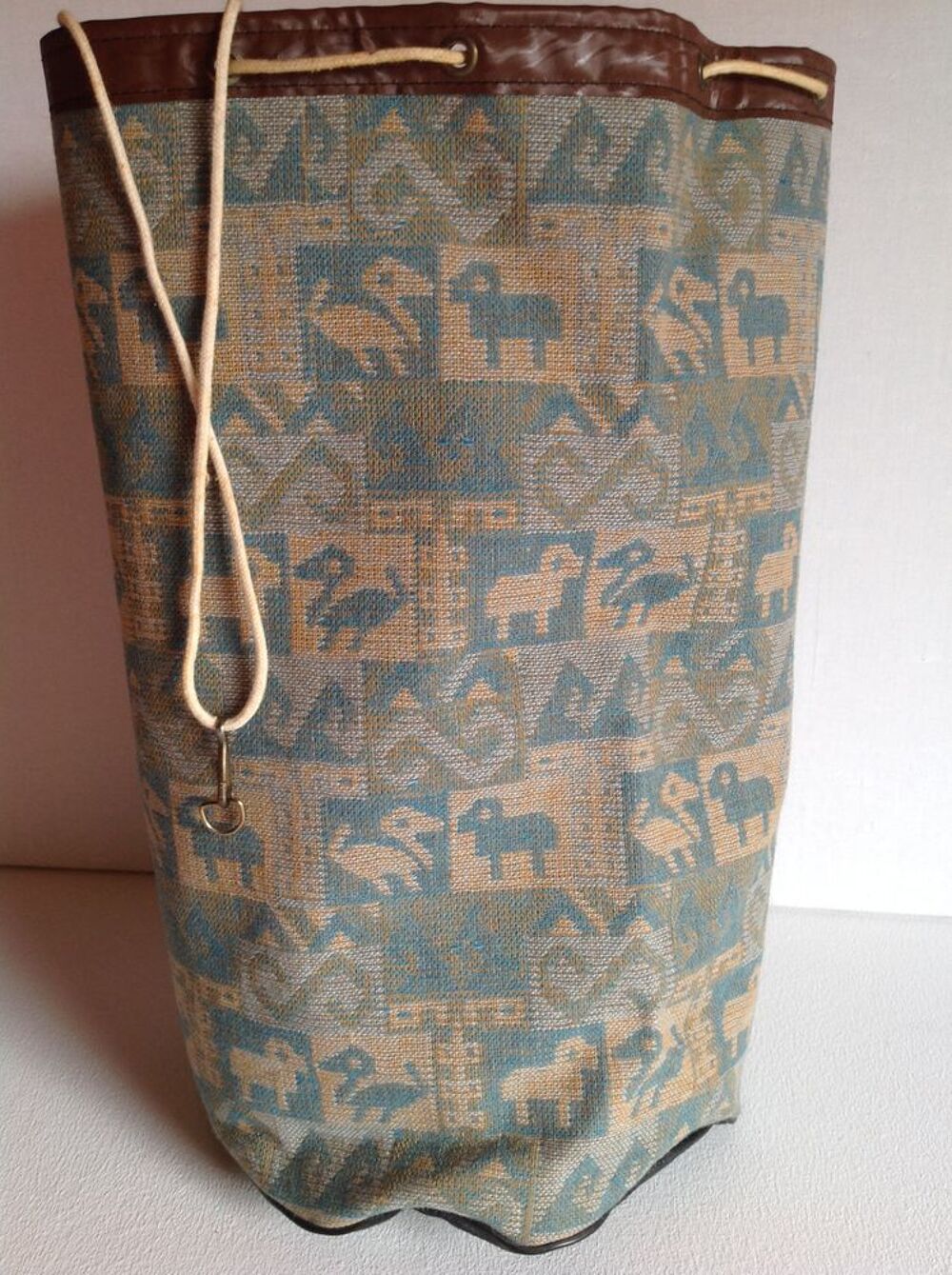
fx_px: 1287
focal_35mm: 35
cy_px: 638
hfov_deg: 40.6
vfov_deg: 52.7
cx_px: 476
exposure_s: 1/30
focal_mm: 4.28
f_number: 2.4
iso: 50
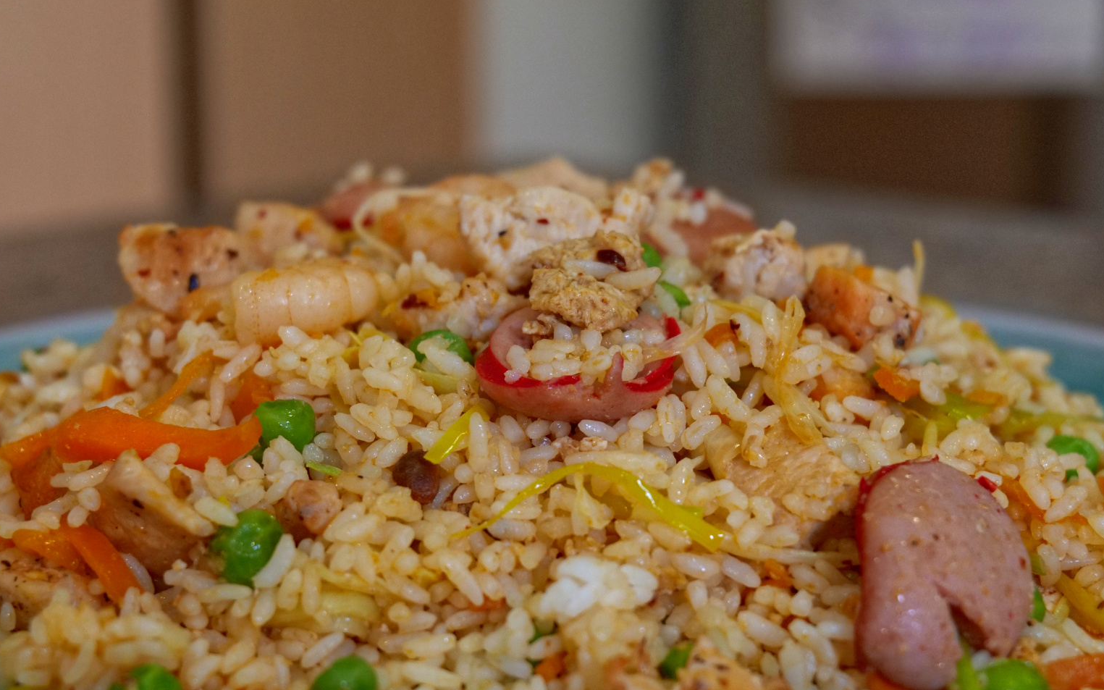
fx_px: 2317
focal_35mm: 77
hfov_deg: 26.8
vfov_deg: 16.9
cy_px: 378
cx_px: 511
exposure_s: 1/80
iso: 4000
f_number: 7.1
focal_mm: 60
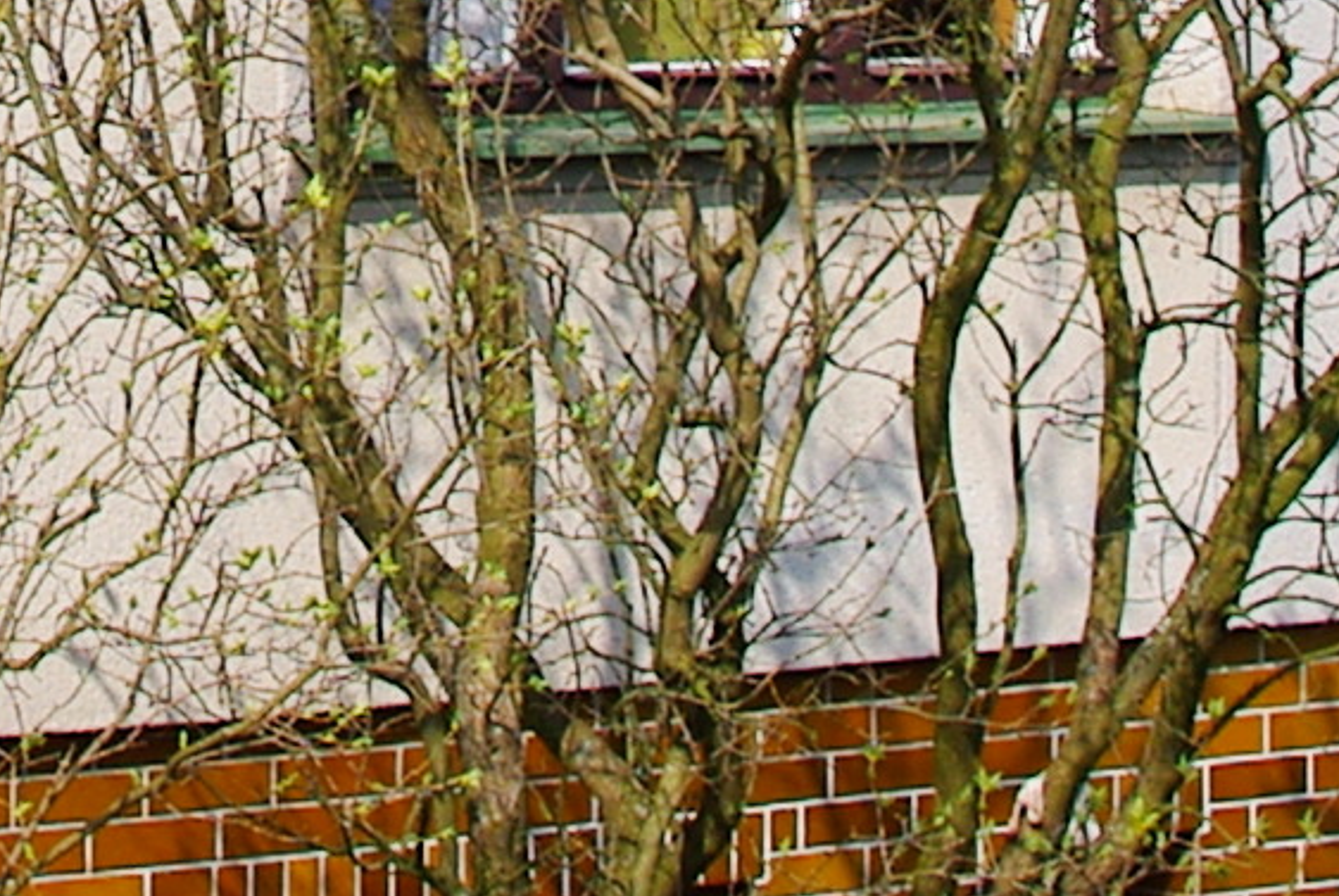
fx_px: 8715
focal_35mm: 234
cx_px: -483
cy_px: -1557
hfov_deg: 8.6
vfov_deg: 5.6
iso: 200
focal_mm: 23.13
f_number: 8
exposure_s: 1/125
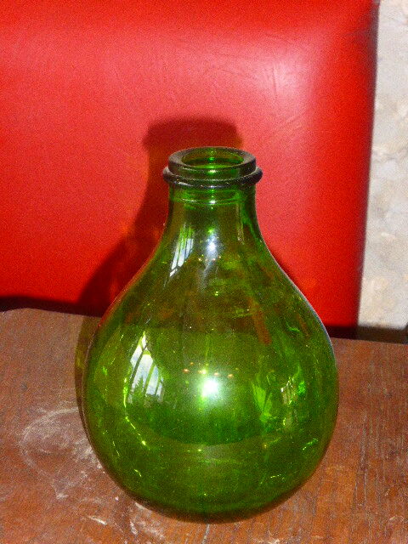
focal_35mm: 102
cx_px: 204
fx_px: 1603
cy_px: 272
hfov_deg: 14.5
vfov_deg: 19.3
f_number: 5.3
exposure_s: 1/60
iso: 800
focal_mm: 18.2
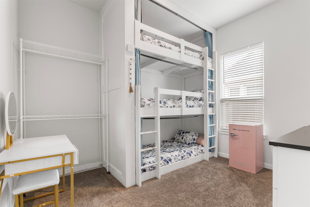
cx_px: 155
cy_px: 104
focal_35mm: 16
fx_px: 138
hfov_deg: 96.7
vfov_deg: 73.7
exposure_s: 1/1.67
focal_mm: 11.2
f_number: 9
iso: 250
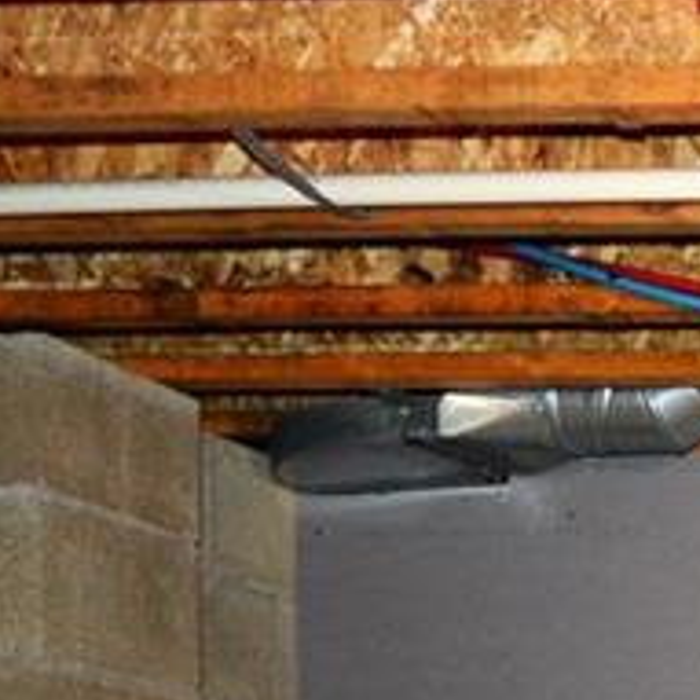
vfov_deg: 13.0
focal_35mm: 123
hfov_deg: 11.6
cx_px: 1690
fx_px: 2814
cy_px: 1224
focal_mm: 18
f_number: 3.5
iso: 560
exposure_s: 1/60
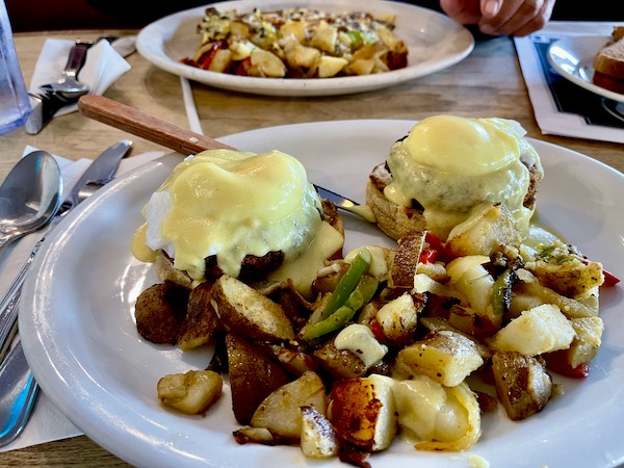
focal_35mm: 26
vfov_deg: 53.1
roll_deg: -0.1
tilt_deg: -40.2
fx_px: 469
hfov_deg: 67.3
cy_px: 234
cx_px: 312
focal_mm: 5.1
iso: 250
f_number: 1.6
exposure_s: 1/60
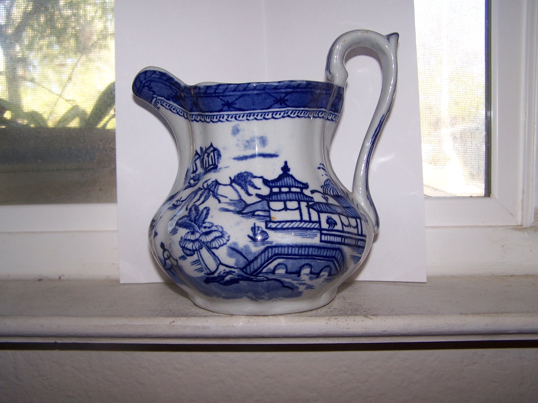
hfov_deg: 49.0
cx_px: 269
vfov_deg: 37.7
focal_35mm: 38
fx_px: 591
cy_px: 202
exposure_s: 1/60
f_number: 2.8
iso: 80
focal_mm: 6.3
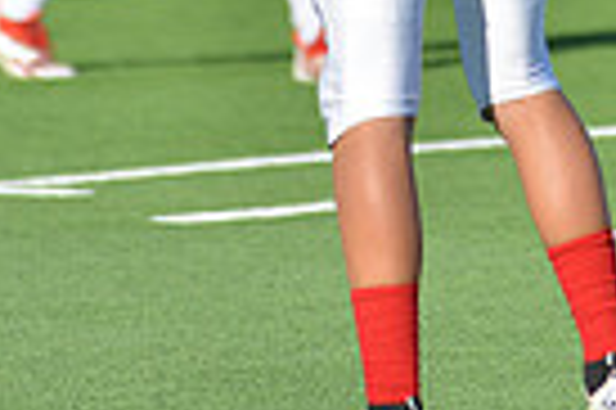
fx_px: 14459
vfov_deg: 1.6
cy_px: -367
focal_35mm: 846
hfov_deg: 2.4
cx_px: 463
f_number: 2.8
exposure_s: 1/1600
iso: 100
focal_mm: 200
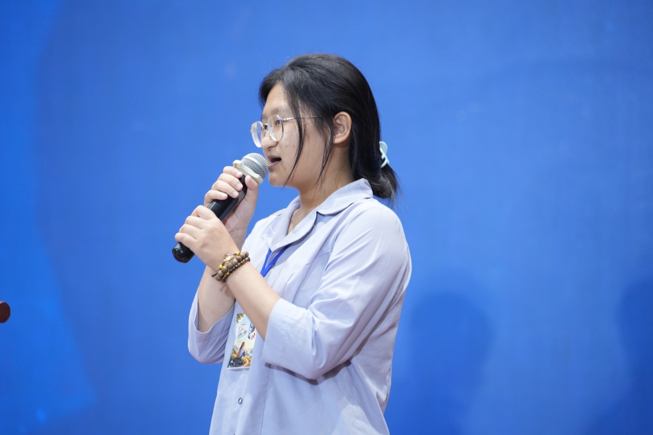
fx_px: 2104
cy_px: 218
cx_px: 326
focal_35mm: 116
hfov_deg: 17.6
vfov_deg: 11.8
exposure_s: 1/80
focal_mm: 116
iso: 1600
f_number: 2.8
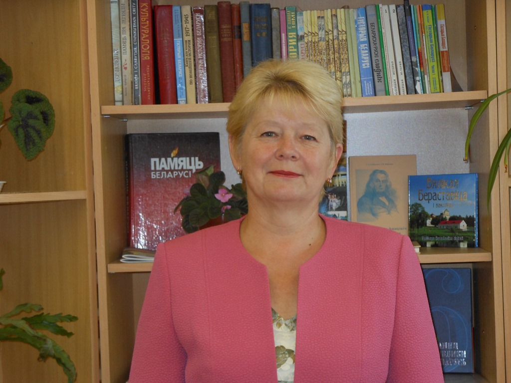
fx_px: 1284
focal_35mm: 87
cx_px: 256
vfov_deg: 17.0
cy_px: 192
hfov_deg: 22.5
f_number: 4.6
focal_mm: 15.5
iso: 200
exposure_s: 1/60
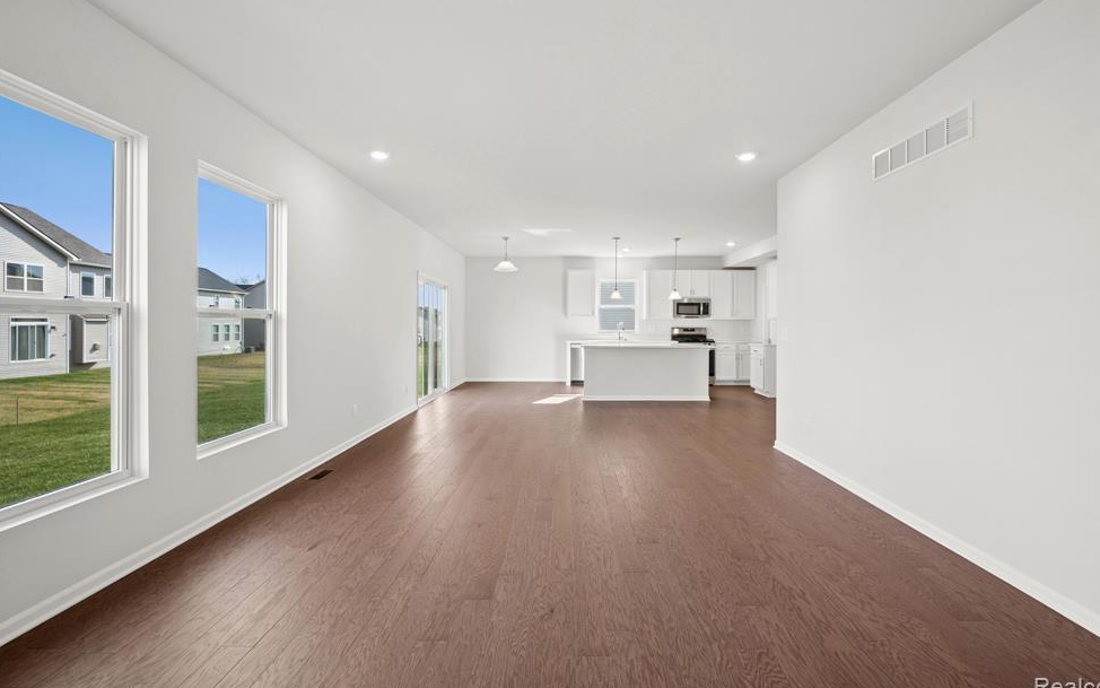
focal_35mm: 15
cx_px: 570
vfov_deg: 74.7
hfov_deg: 101.4
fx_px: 450
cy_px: 319
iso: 64
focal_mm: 14
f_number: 9
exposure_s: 1/2.5
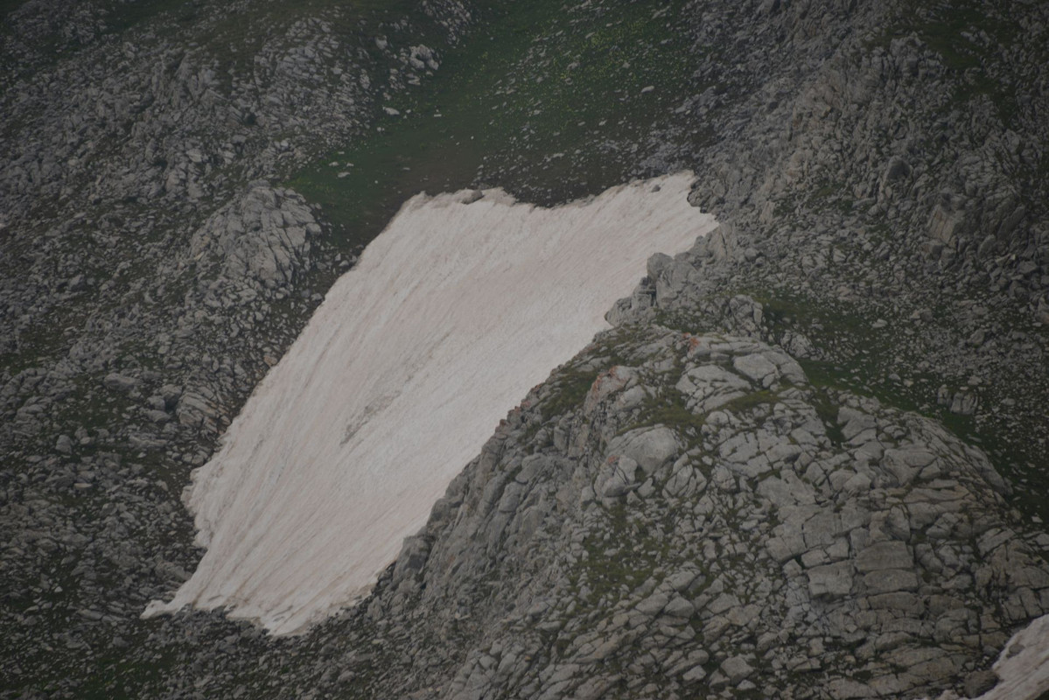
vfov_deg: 4.6
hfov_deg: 6.9
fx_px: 8743
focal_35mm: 300
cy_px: 350
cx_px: 524
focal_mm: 300
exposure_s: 1/320
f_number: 5.6
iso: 250
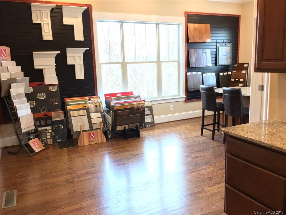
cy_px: 108
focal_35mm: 29
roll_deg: +0.9
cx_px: 143
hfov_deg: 61.7
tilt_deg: -11.1
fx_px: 240
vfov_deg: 48.2
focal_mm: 4.15
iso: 100
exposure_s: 1/30
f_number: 2.2
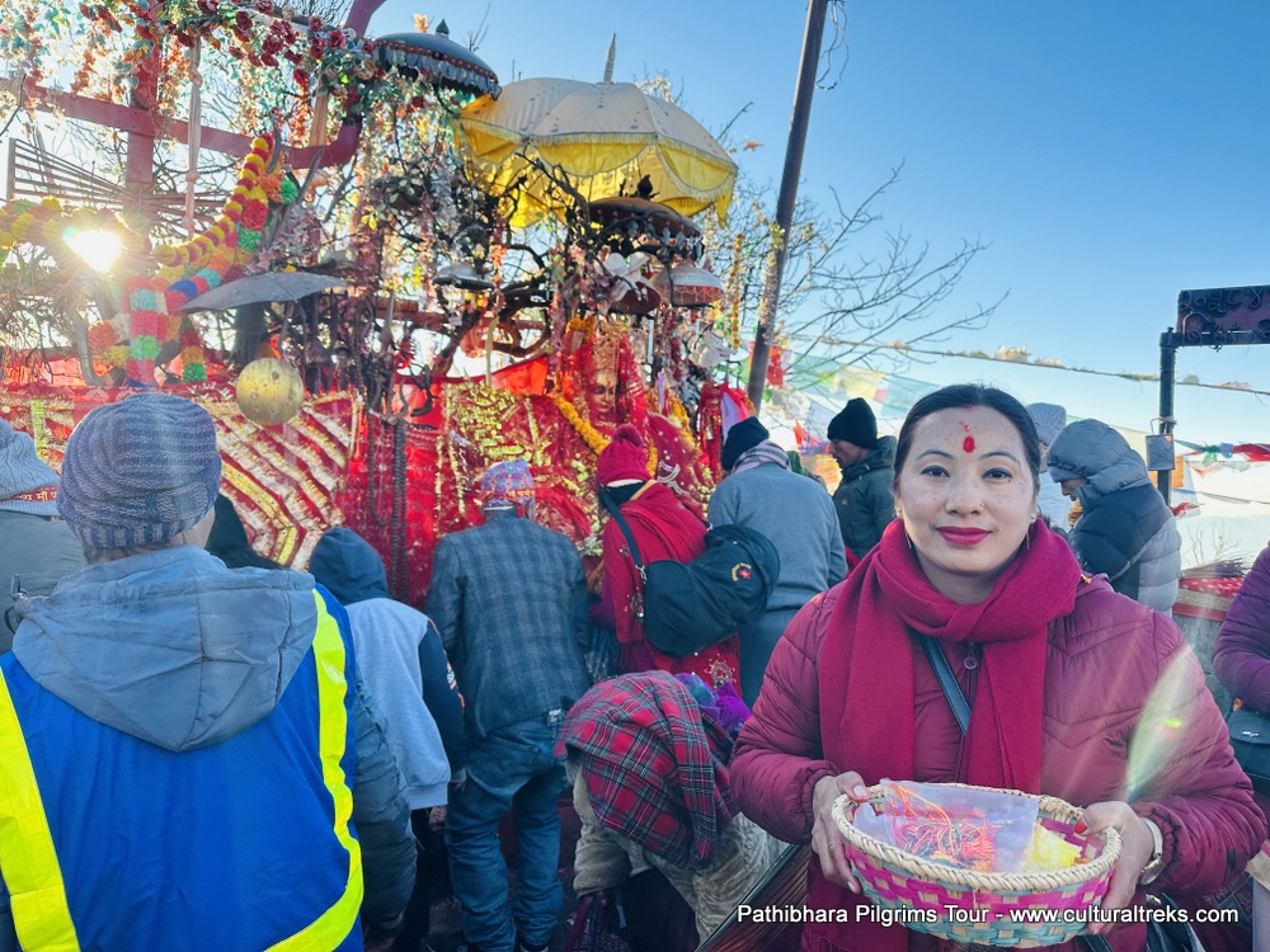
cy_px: 476
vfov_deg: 56.8
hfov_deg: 71.6
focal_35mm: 24
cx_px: 635
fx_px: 881
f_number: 1.78
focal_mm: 6.86
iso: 80
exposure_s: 1/450
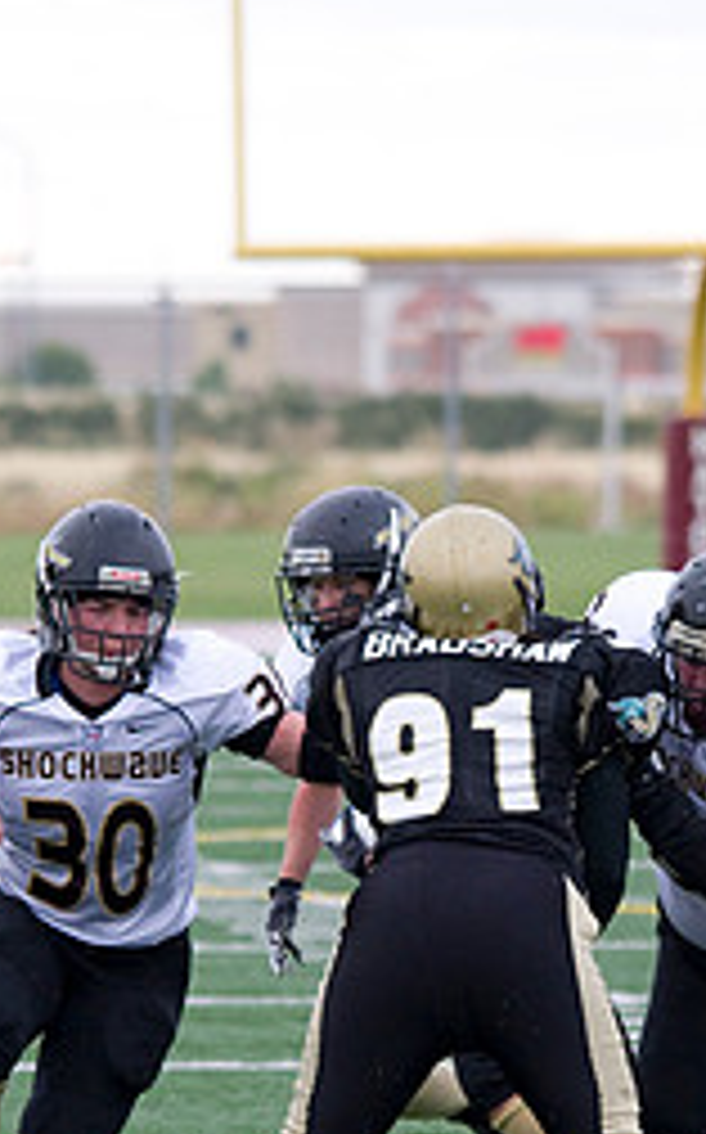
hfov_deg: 2.5
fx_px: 15922
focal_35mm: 516
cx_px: 441
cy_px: 846
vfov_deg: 4.1
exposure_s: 1/1000
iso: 2000
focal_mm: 220
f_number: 5.6
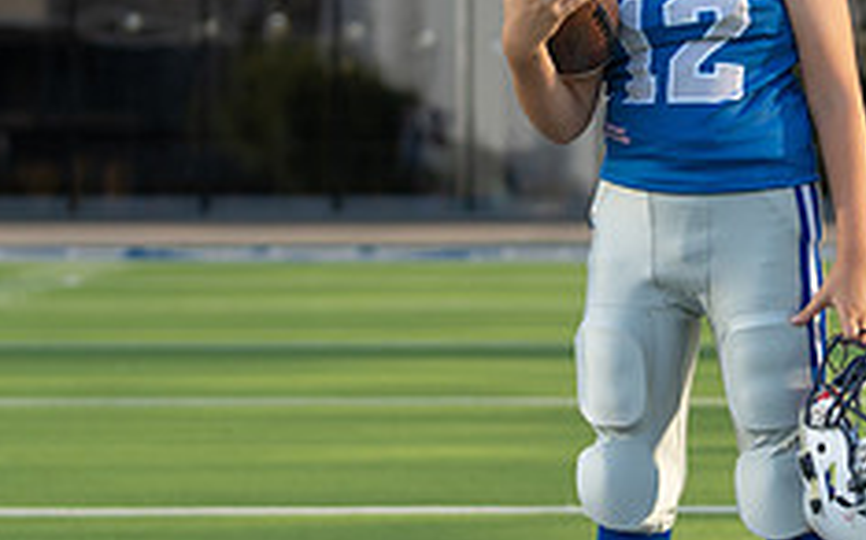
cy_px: 201
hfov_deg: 11.3
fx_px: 4341
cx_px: 709
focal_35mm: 184
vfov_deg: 7.1
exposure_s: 1/640
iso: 100
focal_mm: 70
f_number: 2.8
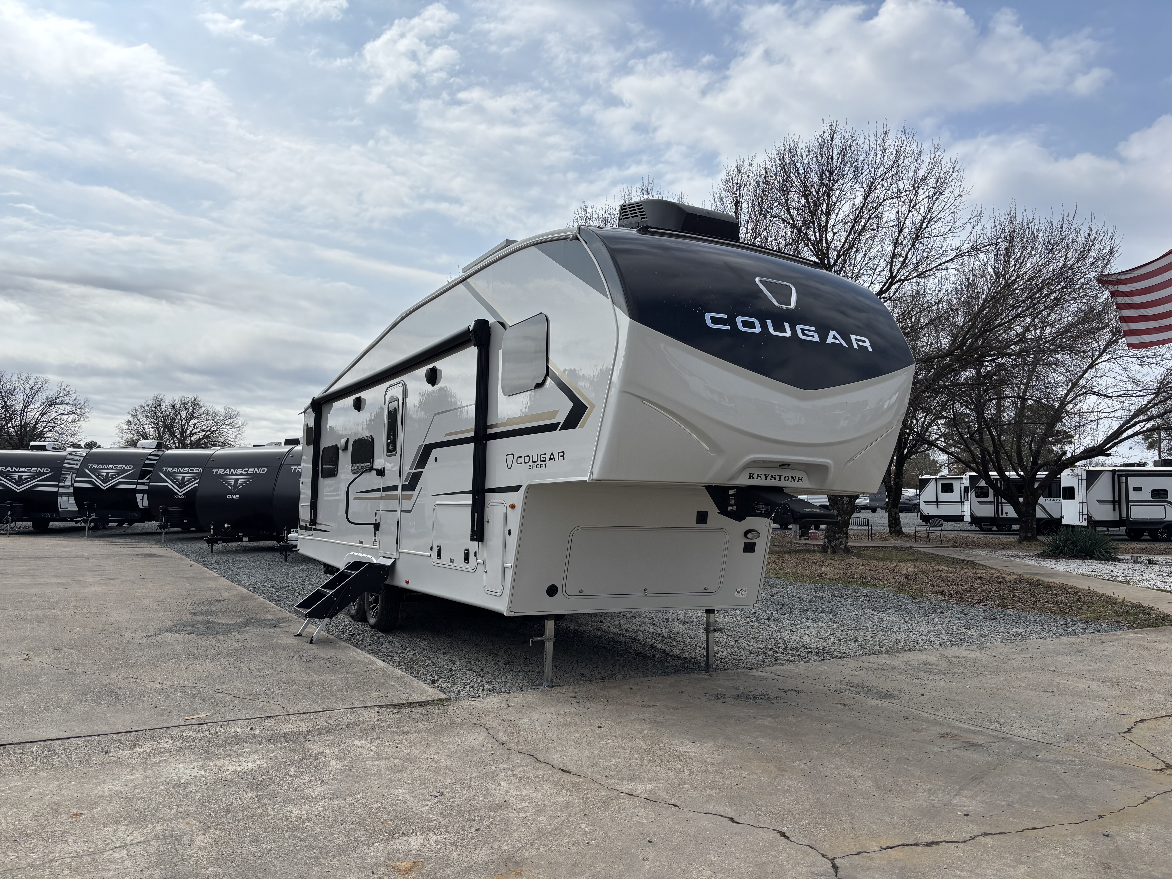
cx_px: 586
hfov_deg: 67.3
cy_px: 440
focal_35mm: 26
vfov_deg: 53.1
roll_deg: -0.8
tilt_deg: +3.8
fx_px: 880
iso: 50
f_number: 1.6
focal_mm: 5.96
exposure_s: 1/8333
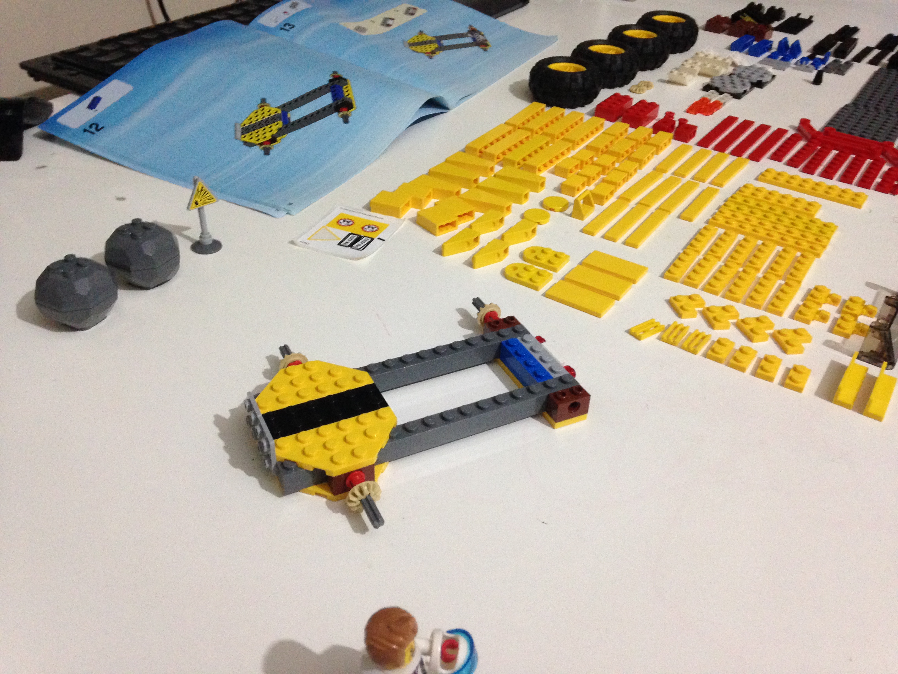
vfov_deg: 42.9
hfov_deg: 55.4
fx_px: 856
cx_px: 449
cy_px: 337
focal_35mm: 33
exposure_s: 1/17
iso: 400
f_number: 2.4
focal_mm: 4.12
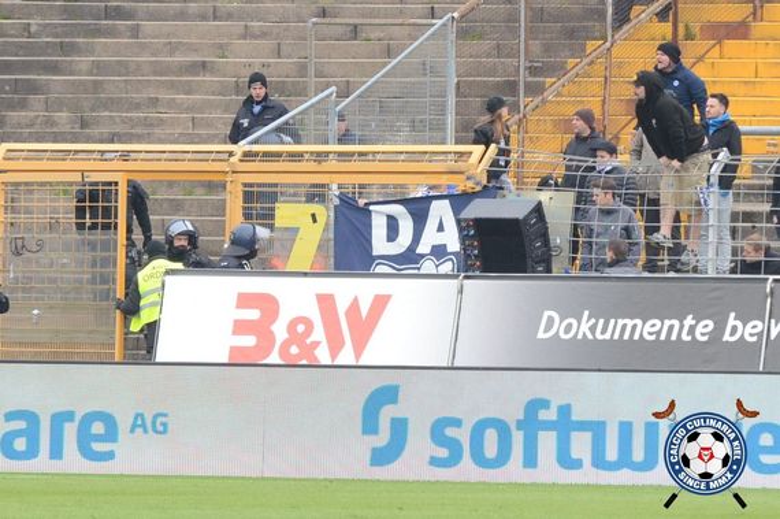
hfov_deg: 6.9
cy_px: 260
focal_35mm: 300
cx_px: 390
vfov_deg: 4.6
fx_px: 6494
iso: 1250
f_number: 8
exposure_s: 1/400
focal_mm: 200
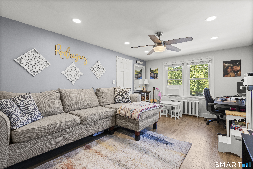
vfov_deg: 73.7
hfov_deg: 96.7
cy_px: 84
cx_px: 126
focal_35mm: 16
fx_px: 112
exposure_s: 1/8
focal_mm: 16
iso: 200
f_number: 9
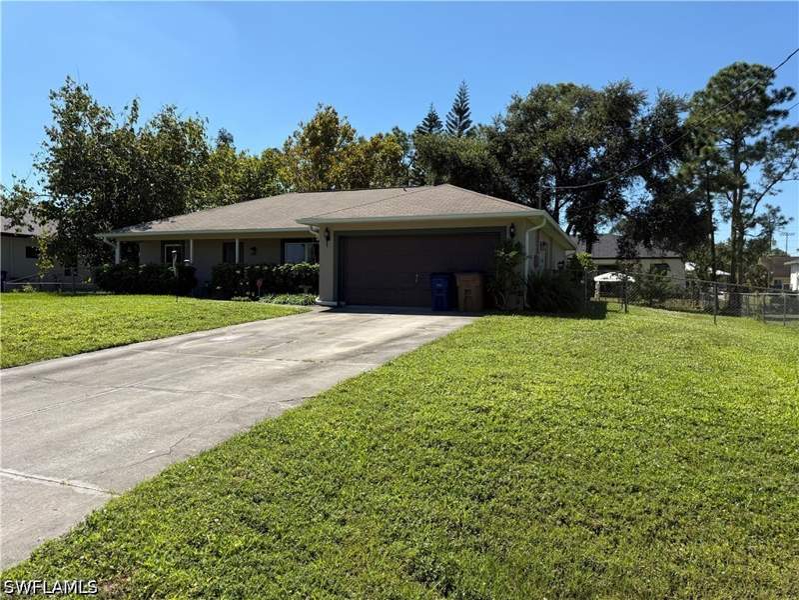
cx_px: 400
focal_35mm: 24
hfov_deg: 71.6
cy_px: 300
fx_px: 554
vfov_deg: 56.8
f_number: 1.78
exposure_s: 1/4405
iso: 80
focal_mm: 6.76
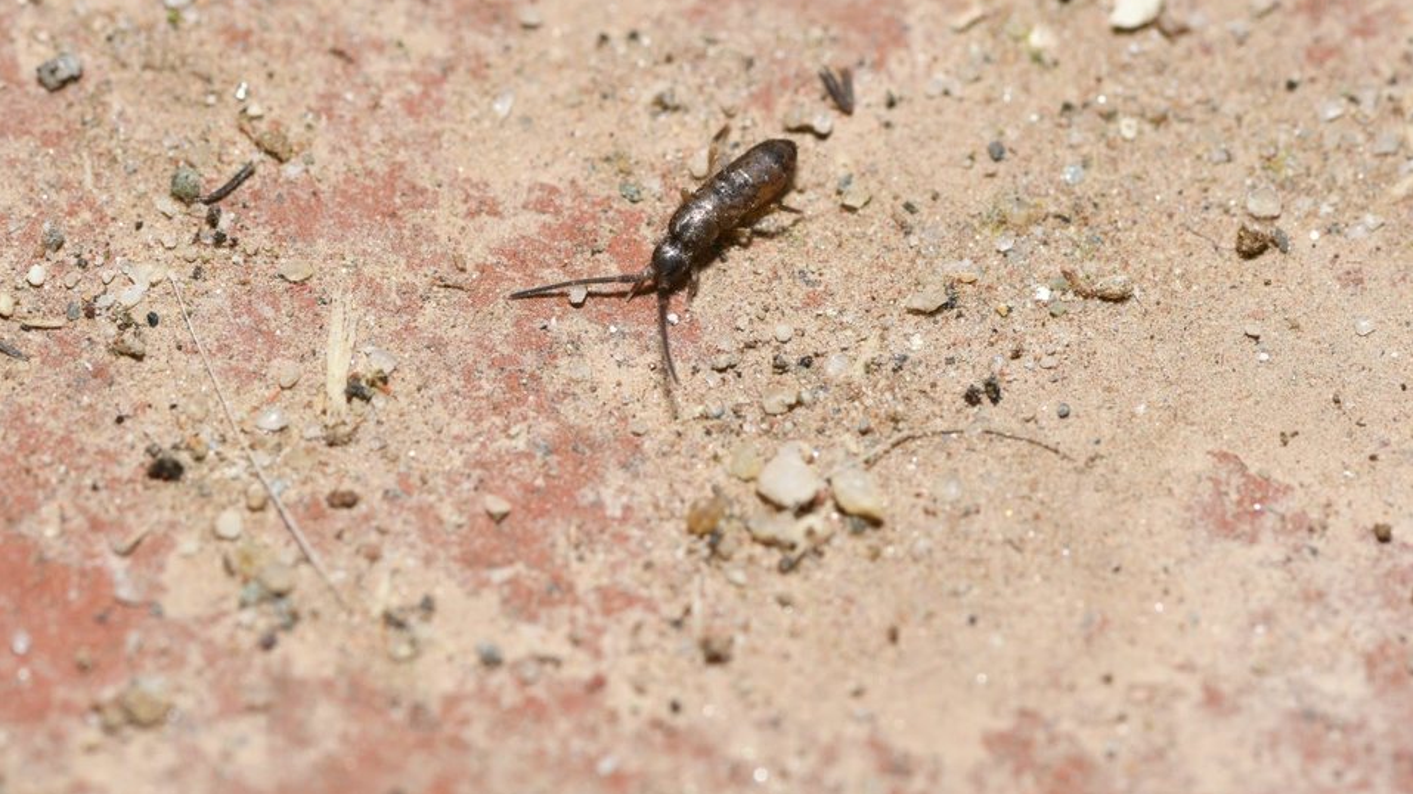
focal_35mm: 166
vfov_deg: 7.3
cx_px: 706
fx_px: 6201
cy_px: 331
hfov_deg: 13.0
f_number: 18
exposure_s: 1/60
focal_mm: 105
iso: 100
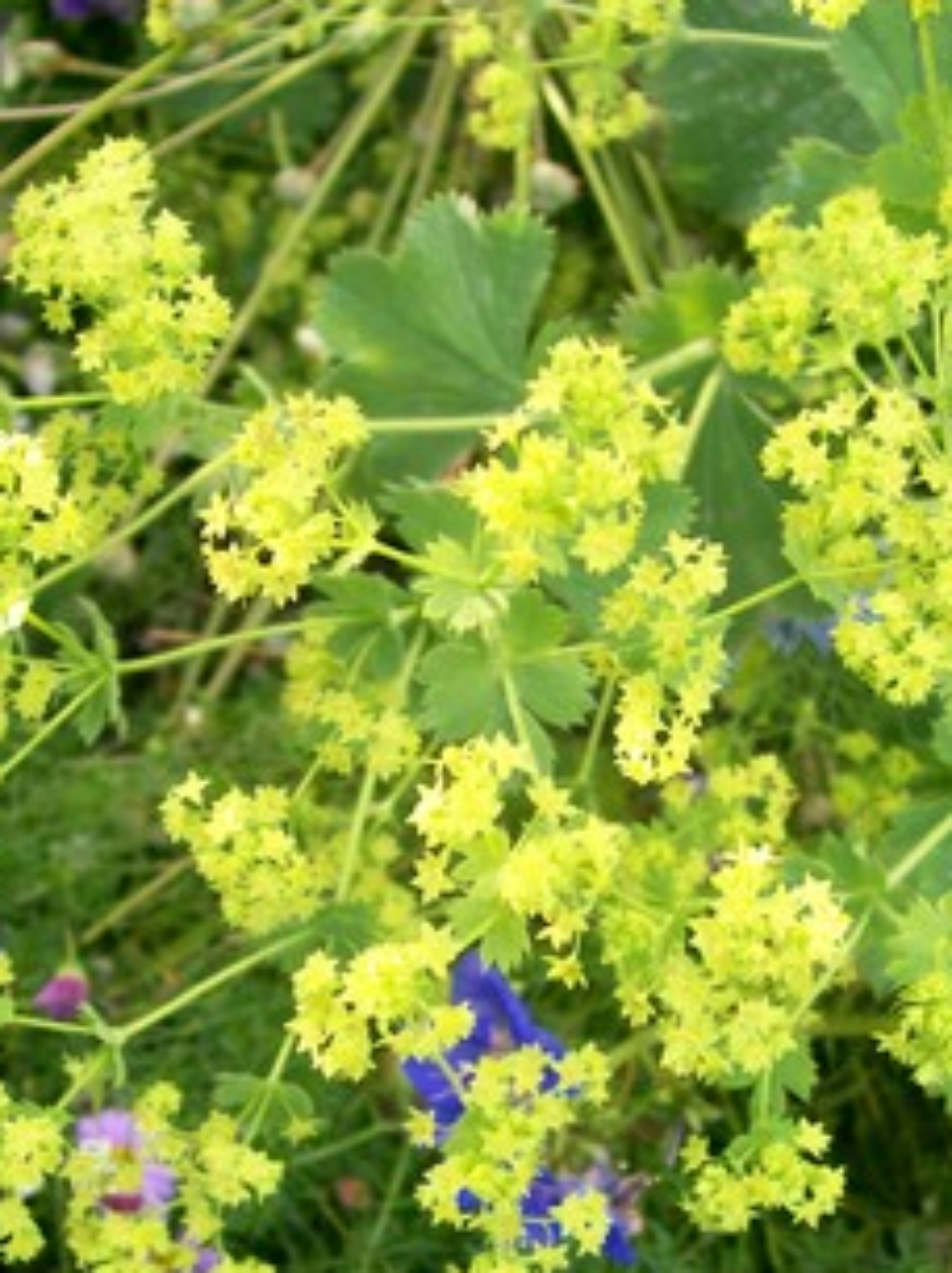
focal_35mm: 52
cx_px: 497
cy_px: 814
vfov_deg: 36.6
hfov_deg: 28.0
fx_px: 1911
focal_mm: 6
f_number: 2.7
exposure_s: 1/81.3
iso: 80
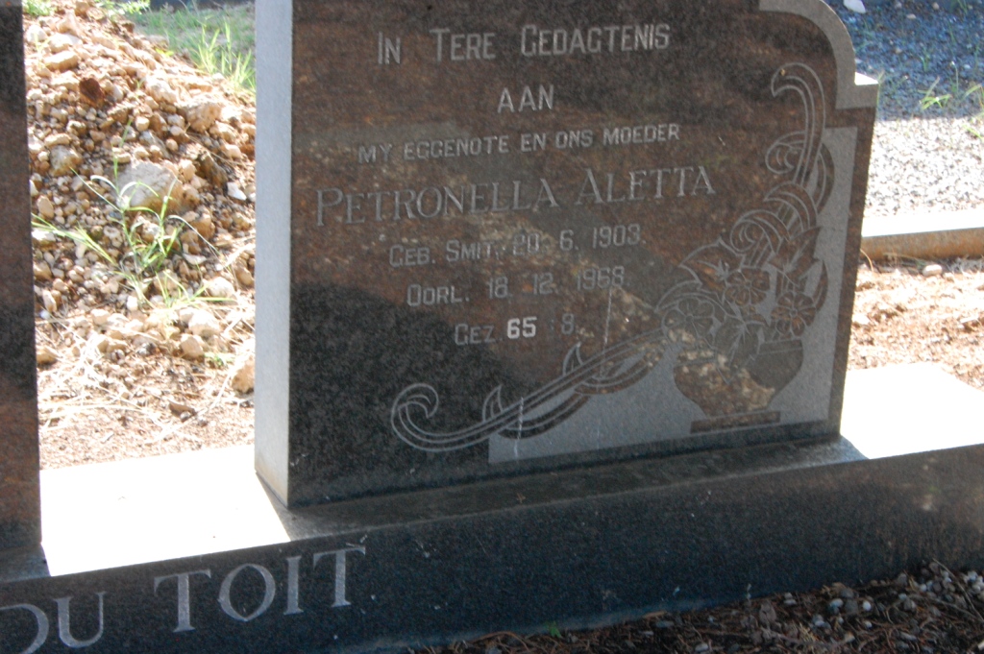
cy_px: 327
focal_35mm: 82
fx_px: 2253
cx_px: 492
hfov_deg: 24.6
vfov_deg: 16.5
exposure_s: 1/30
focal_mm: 55
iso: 1600
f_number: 22
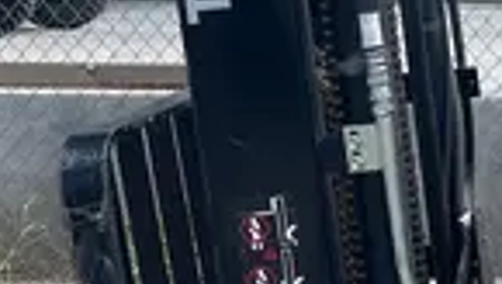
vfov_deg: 8.5
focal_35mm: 143
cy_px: 158
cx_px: 890
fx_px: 1906
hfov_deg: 13.5
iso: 50
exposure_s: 1/2410
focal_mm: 5.1
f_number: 1.6
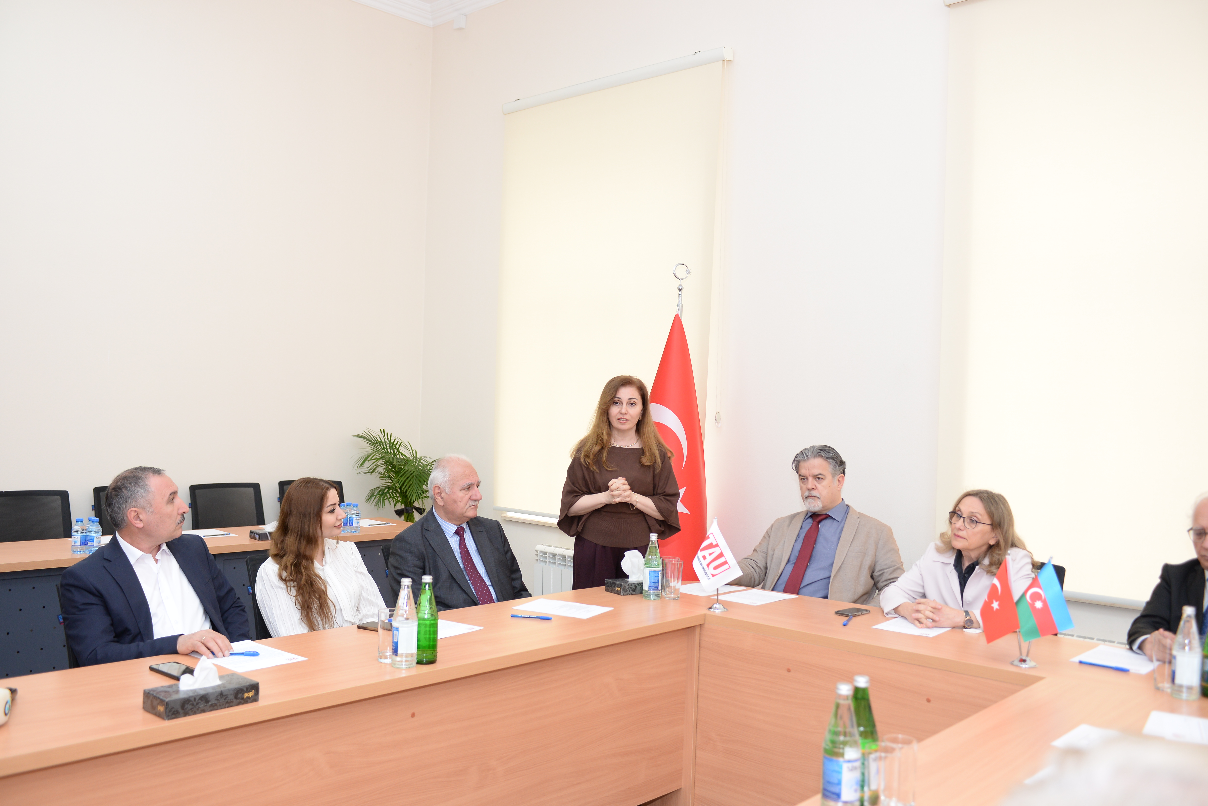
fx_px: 1074
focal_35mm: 32
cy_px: 403
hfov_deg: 58.7
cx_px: 604
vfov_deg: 41.1
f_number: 4
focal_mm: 32
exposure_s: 1/160
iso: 800
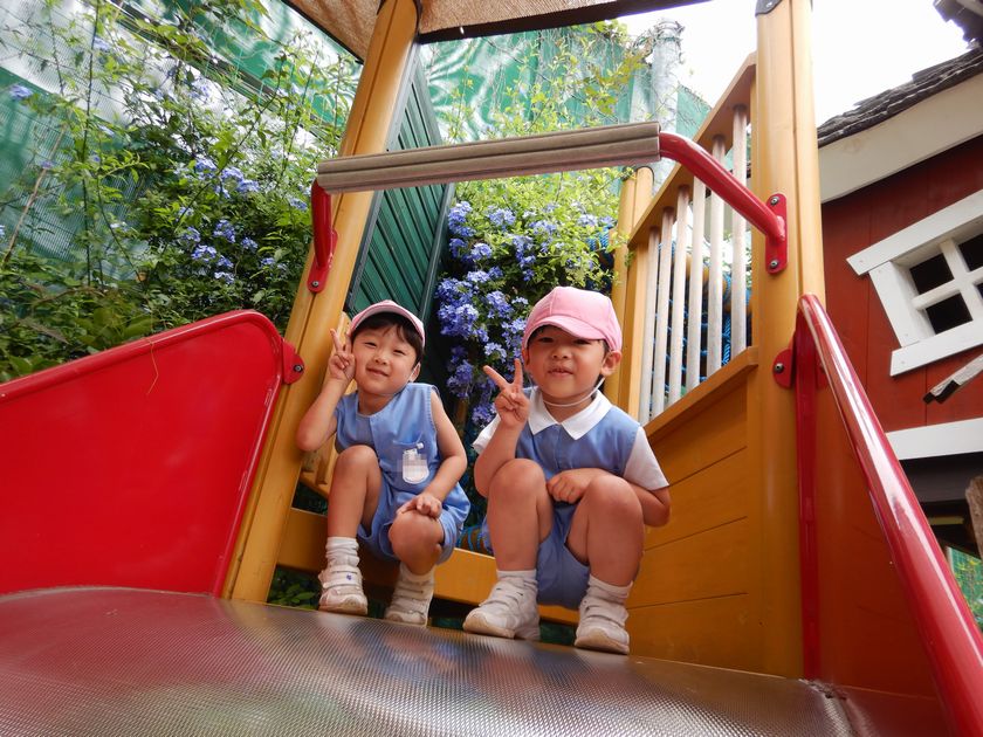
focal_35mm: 24
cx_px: 492
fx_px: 682
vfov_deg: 56.8
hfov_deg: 71.6
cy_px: 368
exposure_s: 1/320
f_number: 2.8
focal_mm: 4.3
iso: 125
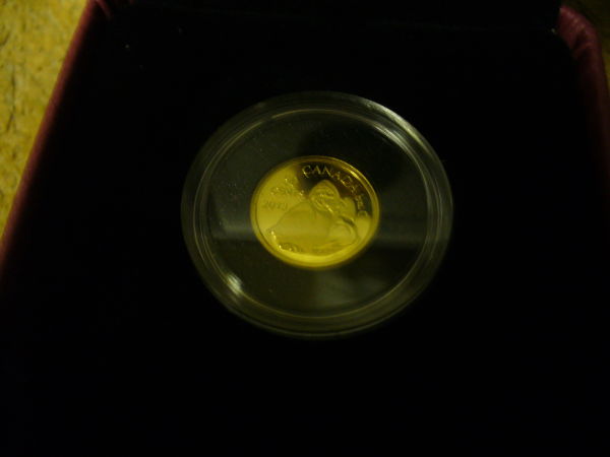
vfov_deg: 38.7
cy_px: 228
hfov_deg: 50.1
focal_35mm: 37
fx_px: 652
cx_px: 305
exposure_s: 1/8
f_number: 2.8
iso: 200
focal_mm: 6.1
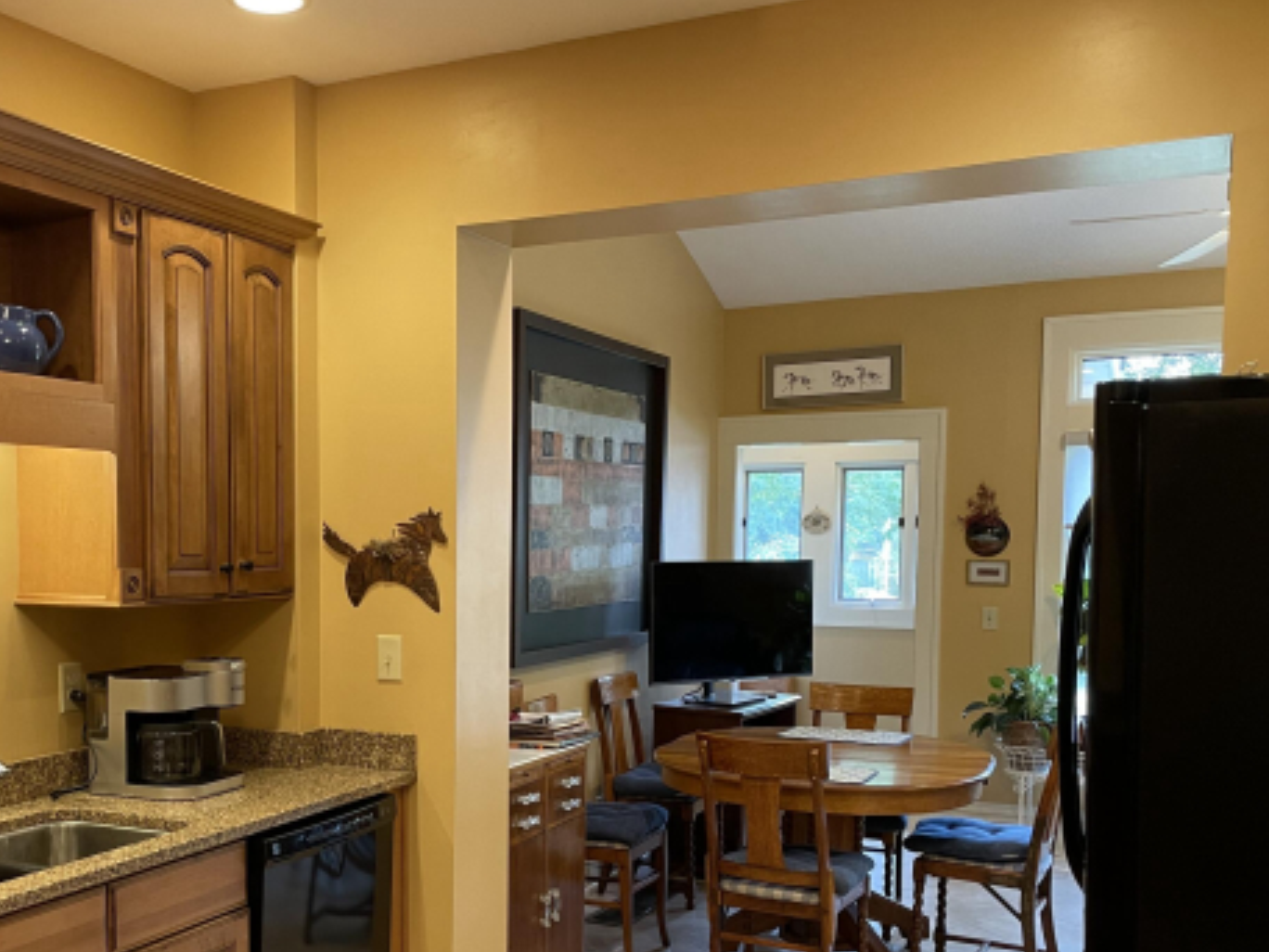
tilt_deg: -4.3
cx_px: 455
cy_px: 615
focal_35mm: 38
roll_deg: -0.3
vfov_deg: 37.4
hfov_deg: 48.4
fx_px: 1393
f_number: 1.6
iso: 200
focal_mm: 4.2
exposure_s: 1/60
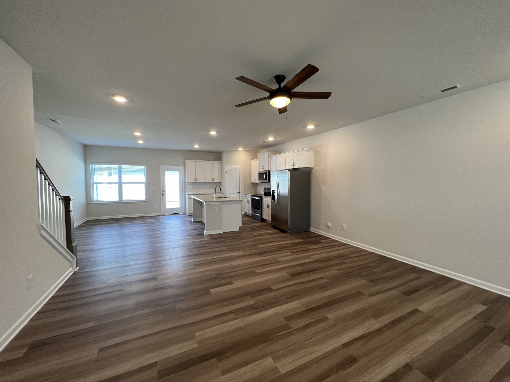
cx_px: 255
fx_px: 192
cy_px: 191
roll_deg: -0.1
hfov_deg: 106.2
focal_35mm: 13
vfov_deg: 89.9
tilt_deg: -3.6
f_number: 1.8
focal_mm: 1.57
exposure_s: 1/120
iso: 125
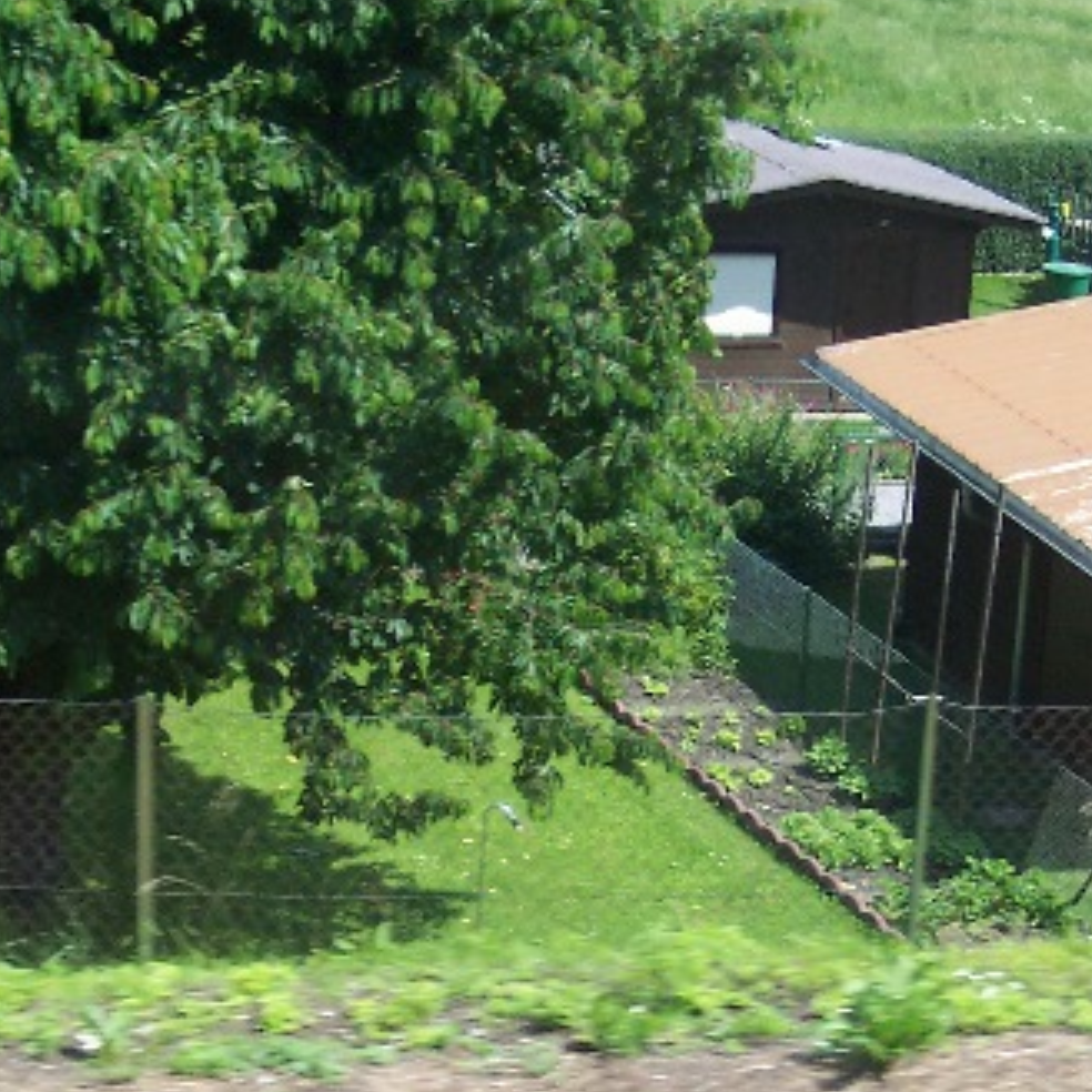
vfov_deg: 21.1
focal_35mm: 82
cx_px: 673
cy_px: 732
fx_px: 2927
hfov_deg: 21.1
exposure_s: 1/500
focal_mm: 8
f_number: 2.8
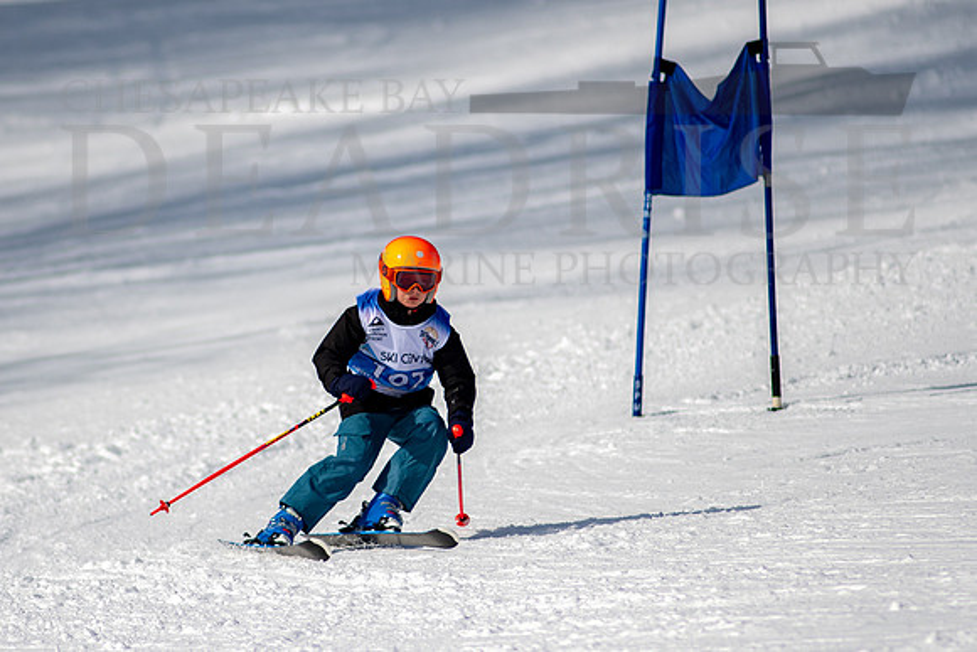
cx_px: 388
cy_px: 346
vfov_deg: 2.1
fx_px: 17519
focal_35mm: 645
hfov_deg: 3.2
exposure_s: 1/6400
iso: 100
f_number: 2.8
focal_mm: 300
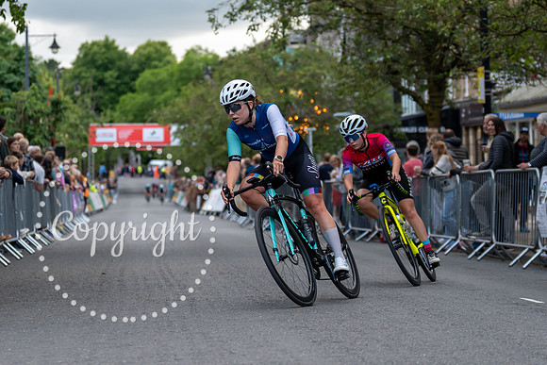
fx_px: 1640
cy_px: 125
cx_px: 236
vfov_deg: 12.7
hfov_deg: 18.9
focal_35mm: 108
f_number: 2.8
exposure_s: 1/800
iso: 640
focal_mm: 70
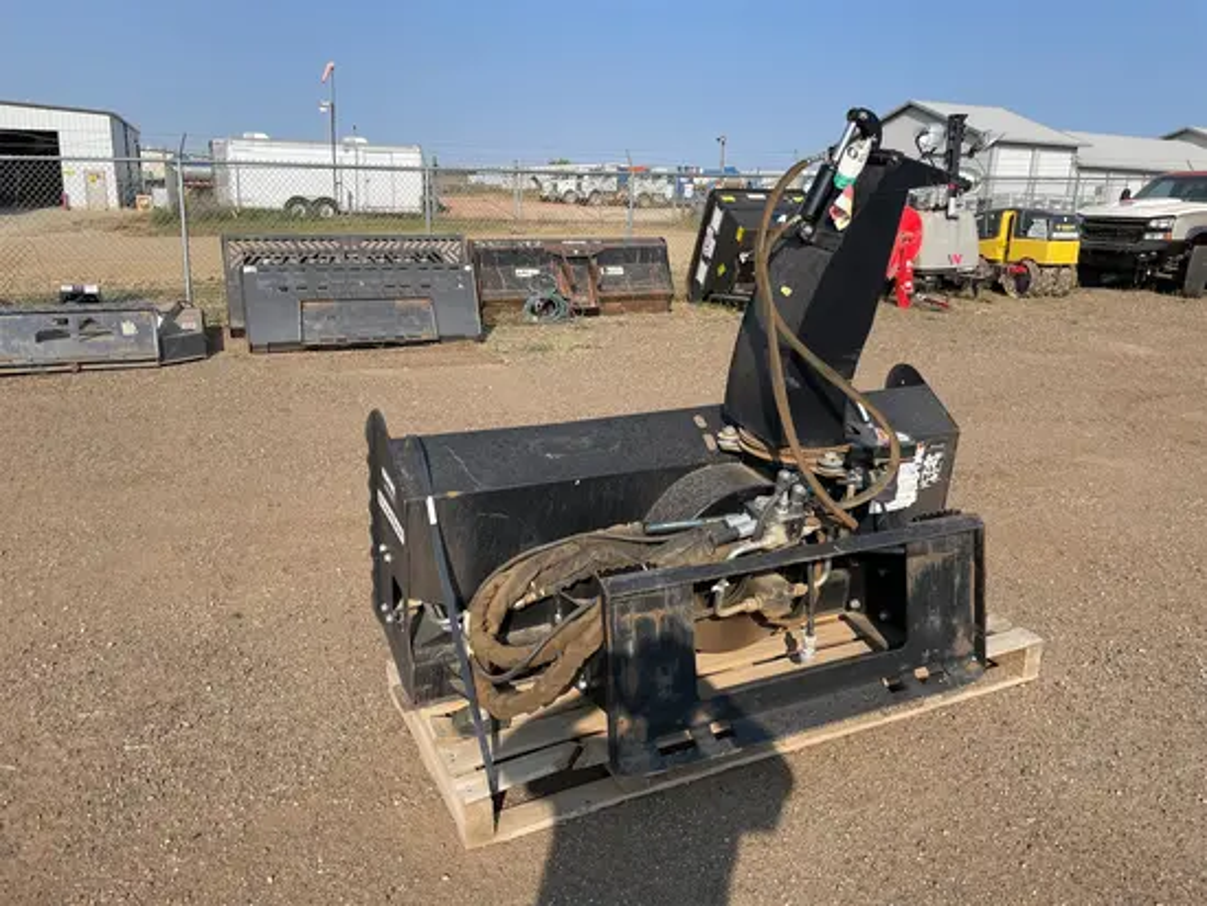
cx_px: 604
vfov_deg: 53.1
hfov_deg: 67.3
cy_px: 453
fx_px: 907
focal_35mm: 26
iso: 32
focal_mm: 4.2
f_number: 1.6
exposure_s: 1/2882
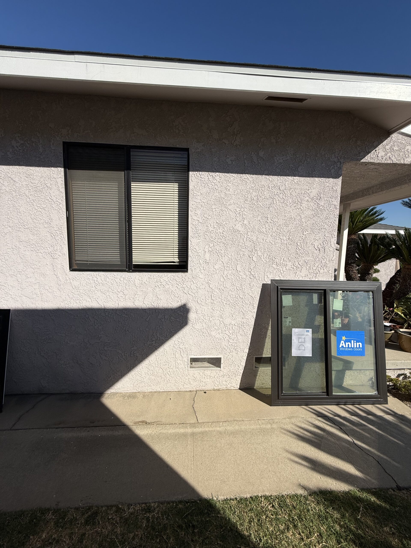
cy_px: 274
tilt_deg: -6.1
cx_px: 206
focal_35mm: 14
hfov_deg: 85.7
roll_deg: -1.6
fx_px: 222
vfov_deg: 102.1
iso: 50
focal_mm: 2.22
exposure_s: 1/4149
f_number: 2.2
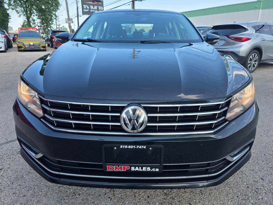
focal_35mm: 23
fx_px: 181
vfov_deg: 58.9
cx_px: 136
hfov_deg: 73.9
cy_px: 102
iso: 80
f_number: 1.7
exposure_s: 1/1449
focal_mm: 6.3
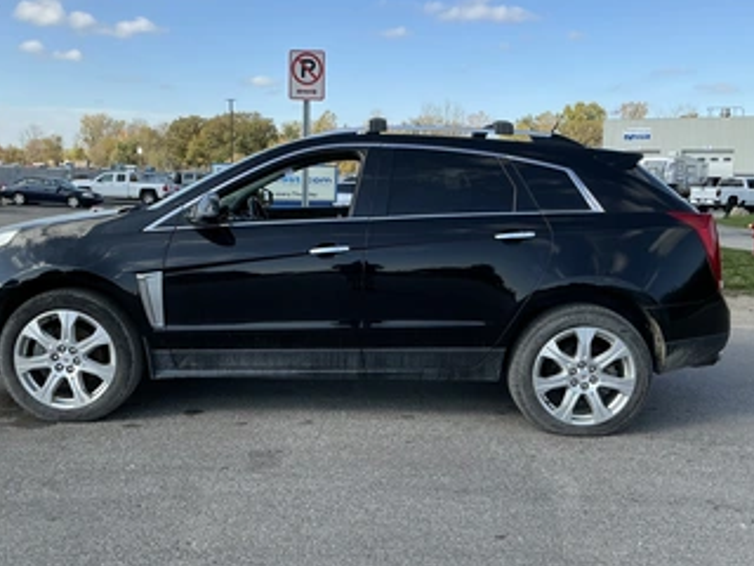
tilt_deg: -3.6
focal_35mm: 35
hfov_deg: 52.6
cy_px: 285
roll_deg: -2.0
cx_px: 349
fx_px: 762
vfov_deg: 40.7
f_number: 1.8
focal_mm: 3
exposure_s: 1/962
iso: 25
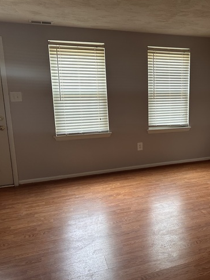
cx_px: 172
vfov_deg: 55.3
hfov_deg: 40.9
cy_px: 136
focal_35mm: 33
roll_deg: -0.9
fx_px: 267
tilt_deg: -12.4
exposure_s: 1/60
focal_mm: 6.86
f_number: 1.78
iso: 200
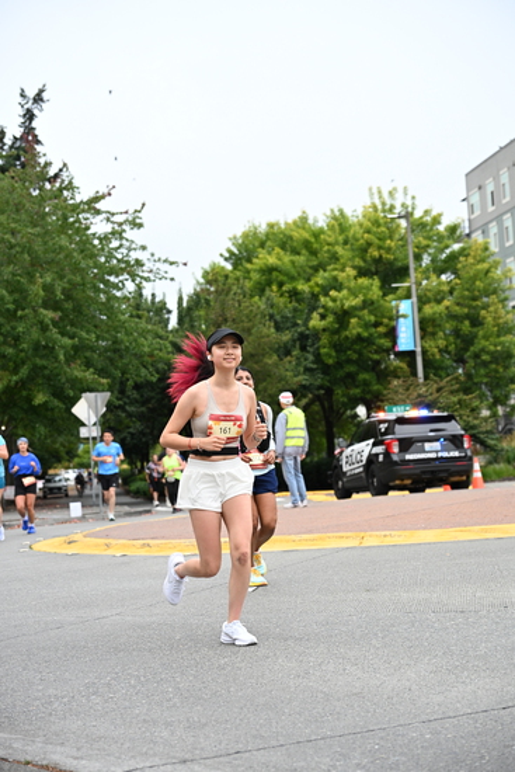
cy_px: 386
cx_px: 258
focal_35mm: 63
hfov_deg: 21.6
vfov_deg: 31.9
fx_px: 1351
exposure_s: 1/800
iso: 1600
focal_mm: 63
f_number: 4
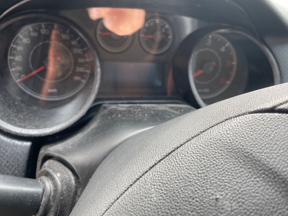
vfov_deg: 49.7
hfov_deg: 63.4
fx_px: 233
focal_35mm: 28
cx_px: 153
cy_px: 101
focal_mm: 4.2
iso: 40
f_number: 1.6
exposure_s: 1/121
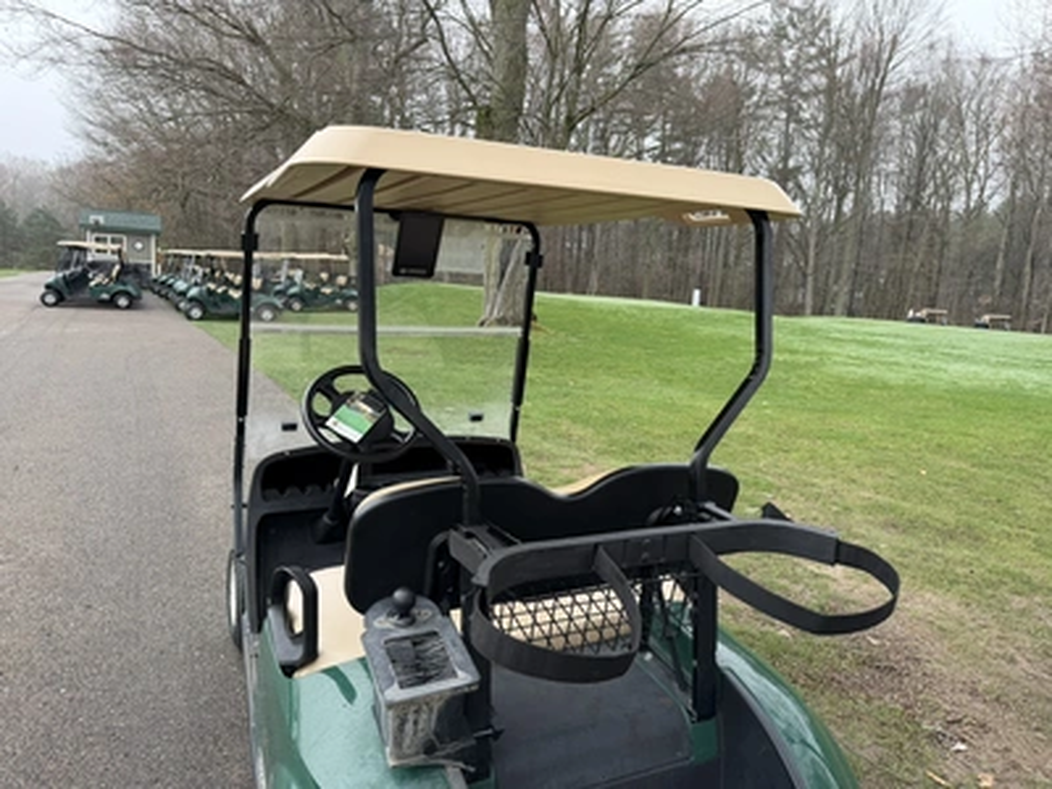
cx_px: 526
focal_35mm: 24
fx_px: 729
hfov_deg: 71.6
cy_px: 394
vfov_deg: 56.8
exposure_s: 1/1653
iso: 100
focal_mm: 6.76
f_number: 1.78
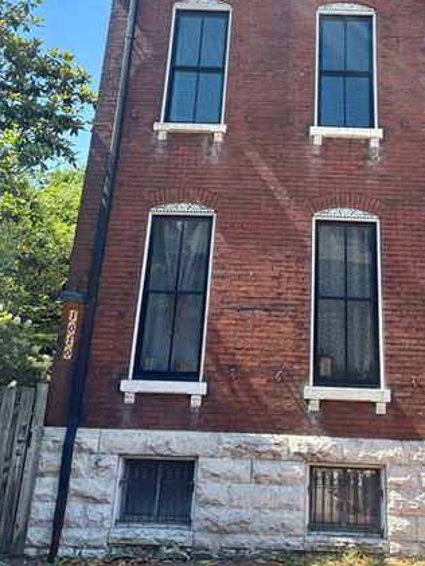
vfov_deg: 46.9
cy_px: 131
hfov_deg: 37.3
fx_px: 622
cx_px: 285
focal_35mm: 38
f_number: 1.78
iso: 80
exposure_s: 1/1311
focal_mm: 6.76
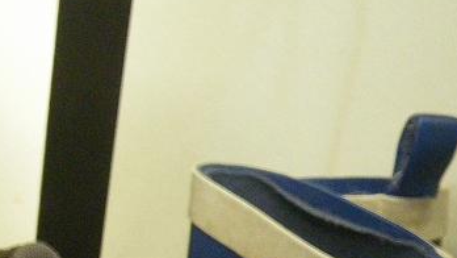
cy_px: 467
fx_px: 1321
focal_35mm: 109
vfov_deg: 10.5
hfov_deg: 18.6
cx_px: -91
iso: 400
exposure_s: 1/4
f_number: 3.8
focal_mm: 6.1
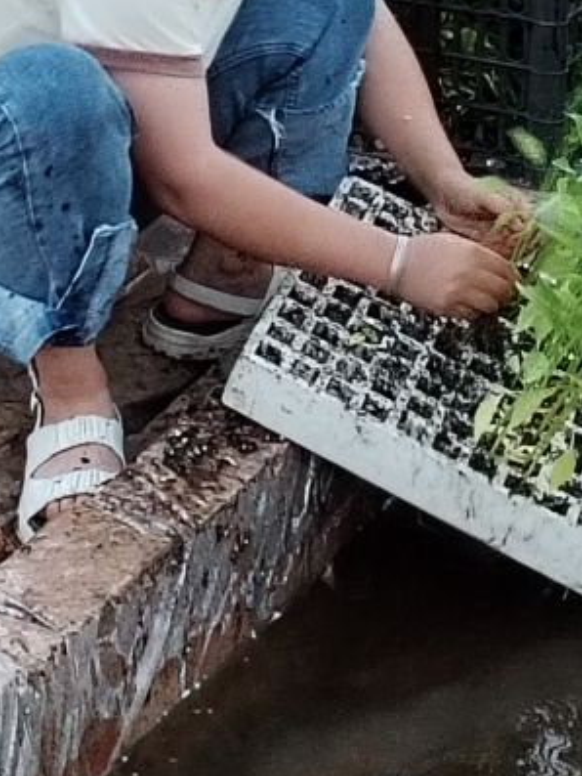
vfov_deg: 14.1
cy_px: -71
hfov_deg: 10.8
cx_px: 53
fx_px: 3070
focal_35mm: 137
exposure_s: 1/100
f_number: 1.8
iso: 1785
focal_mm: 4.26
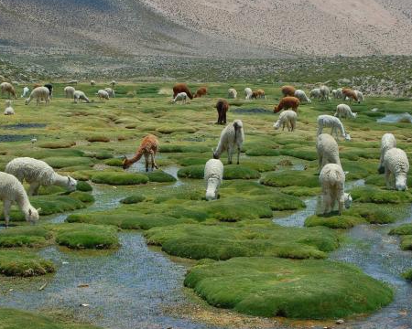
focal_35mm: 112
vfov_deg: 13.8
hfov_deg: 17.2
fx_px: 1362
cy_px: 164
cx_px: 225
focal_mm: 55
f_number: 10
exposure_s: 1/250
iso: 400
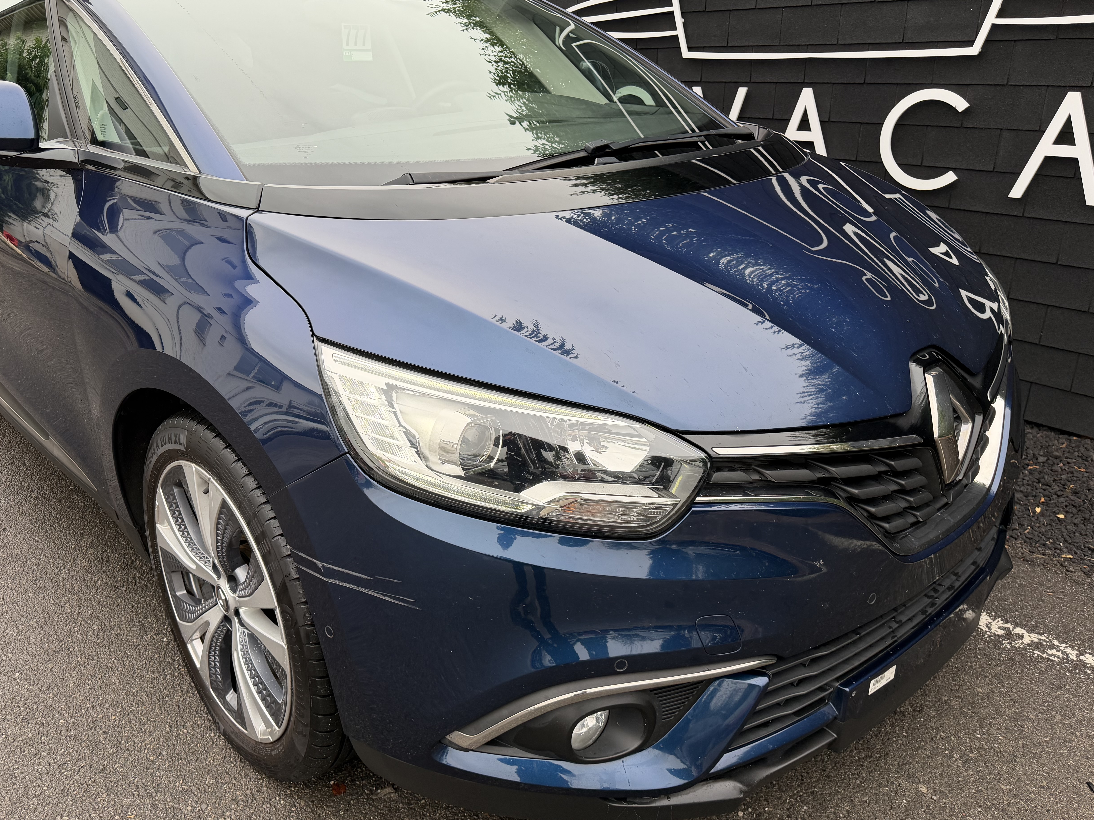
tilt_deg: -20.7
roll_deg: +1.0
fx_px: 885
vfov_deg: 49.7
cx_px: 475
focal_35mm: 28
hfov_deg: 63.2
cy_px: 396
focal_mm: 6.76
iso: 100
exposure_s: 1/510
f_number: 1.78
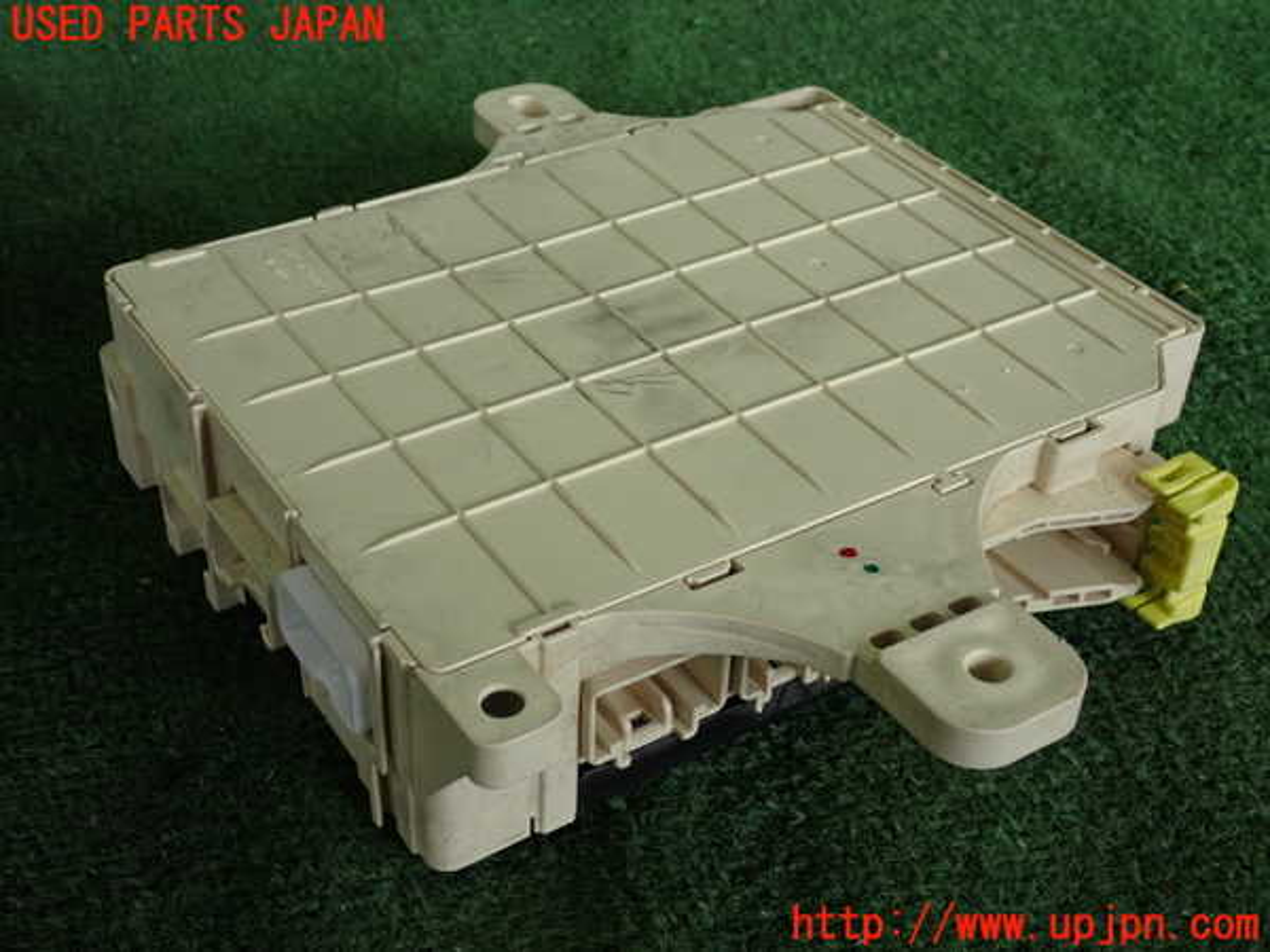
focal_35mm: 47
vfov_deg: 30.9
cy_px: 476
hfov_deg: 40.4
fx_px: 1724
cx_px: 635
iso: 320
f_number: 3.1
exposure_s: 1/125
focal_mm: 8.4
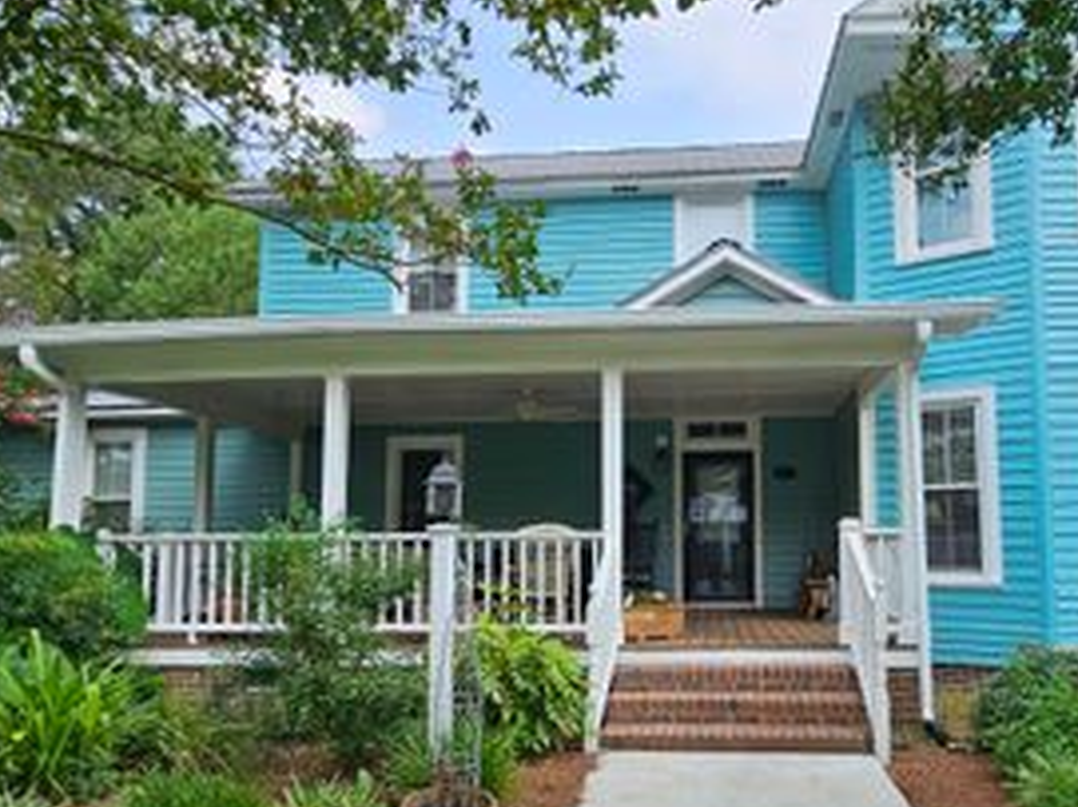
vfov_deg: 56.5
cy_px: 467
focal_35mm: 24
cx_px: 648
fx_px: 747
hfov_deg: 70.9
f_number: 2.2
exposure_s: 1/843
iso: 50
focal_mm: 2.2
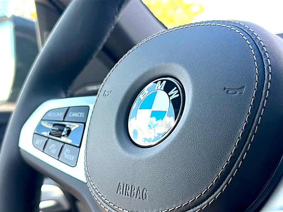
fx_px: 352
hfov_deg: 43.9
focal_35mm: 43
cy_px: 106
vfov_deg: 33.6
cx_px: 142
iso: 100
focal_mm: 6.86
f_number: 1.78
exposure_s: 1/373
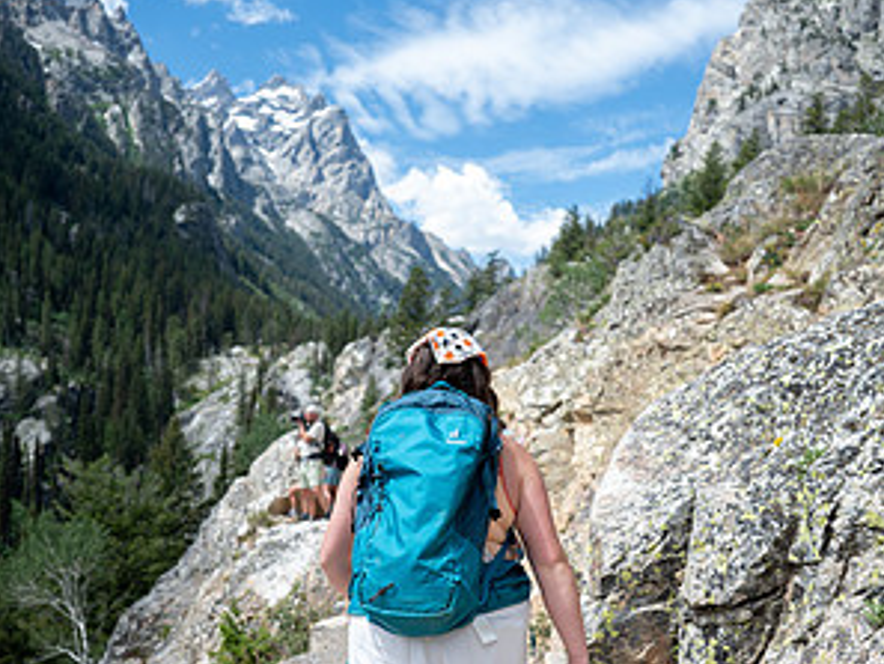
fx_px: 894
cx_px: 443
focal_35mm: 35
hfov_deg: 52.6
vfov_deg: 40.6
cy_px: 393
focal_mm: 24
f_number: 2.8
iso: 100
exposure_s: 1/1000
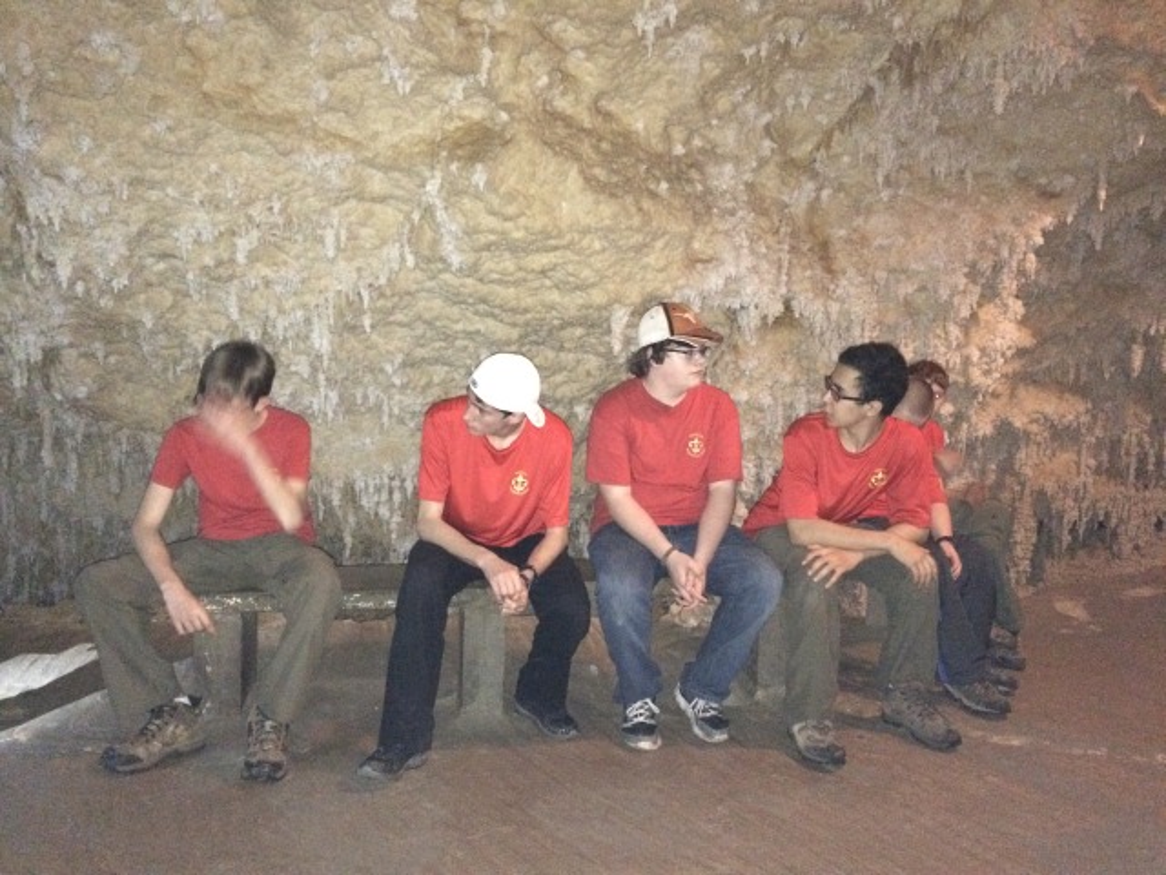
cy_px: 438
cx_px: 583
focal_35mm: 29
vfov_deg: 48.2
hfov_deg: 61.7
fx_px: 977
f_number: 2.2
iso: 1250
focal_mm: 4.15
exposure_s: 1/16
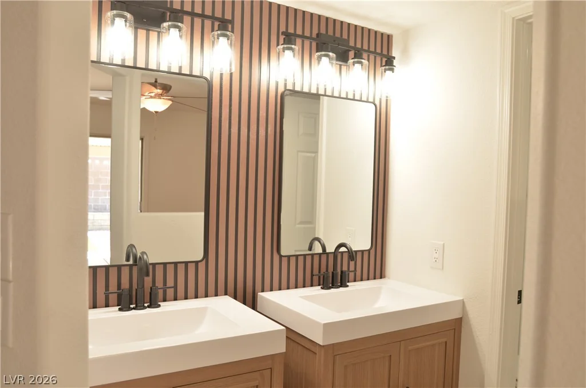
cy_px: 194
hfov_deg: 67.5
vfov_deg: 47.7
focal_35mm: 27
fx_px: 439
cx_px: 293
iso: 200
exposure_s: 1/50
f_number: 3.5
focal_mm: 18
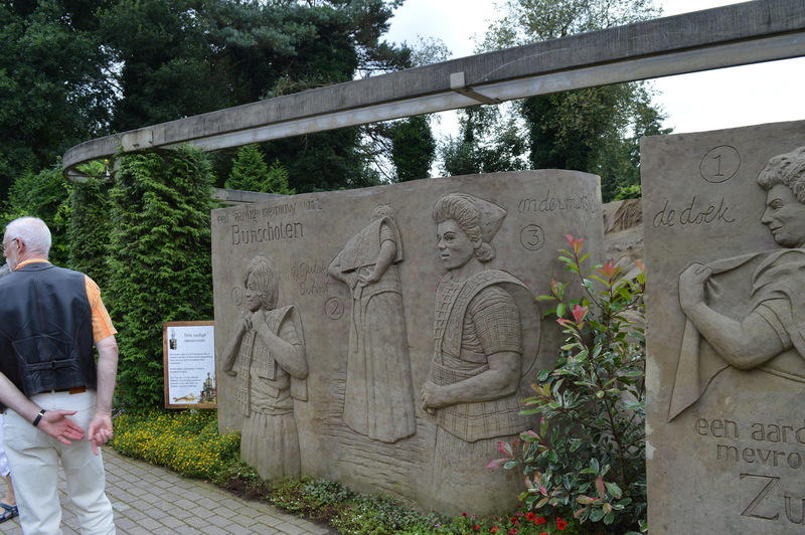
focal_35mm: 27
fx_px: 603
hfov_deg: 67.4
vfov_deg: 47.9
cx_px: 402
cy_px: 268
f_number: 8
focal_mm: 18
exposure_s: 1/125
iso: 110
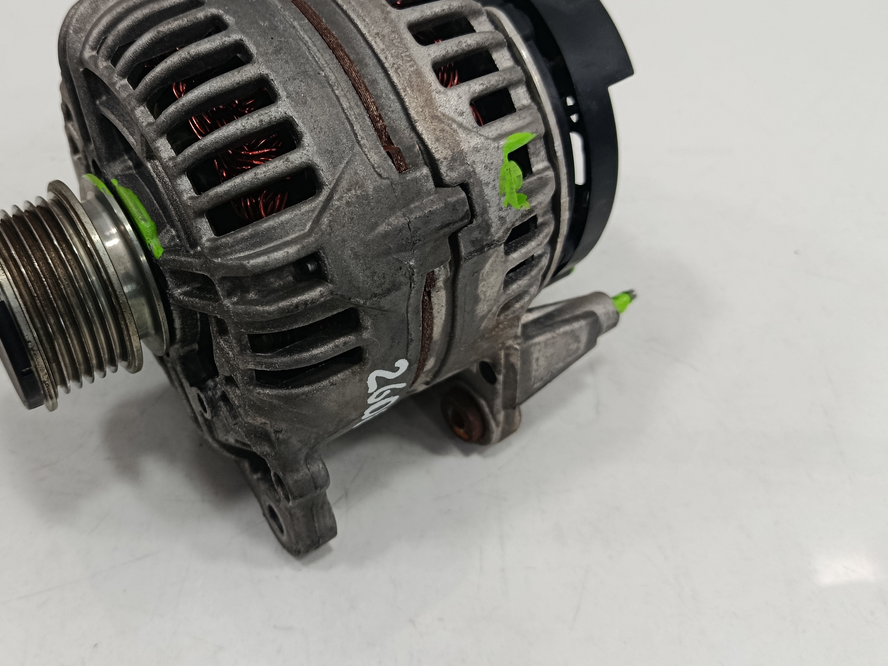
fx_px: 872
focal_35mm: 34
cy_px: 287
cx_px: 297
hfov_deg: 52.9
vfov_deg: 41.7
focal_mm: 5.24
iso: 981
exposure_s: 1/100
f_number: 1.7
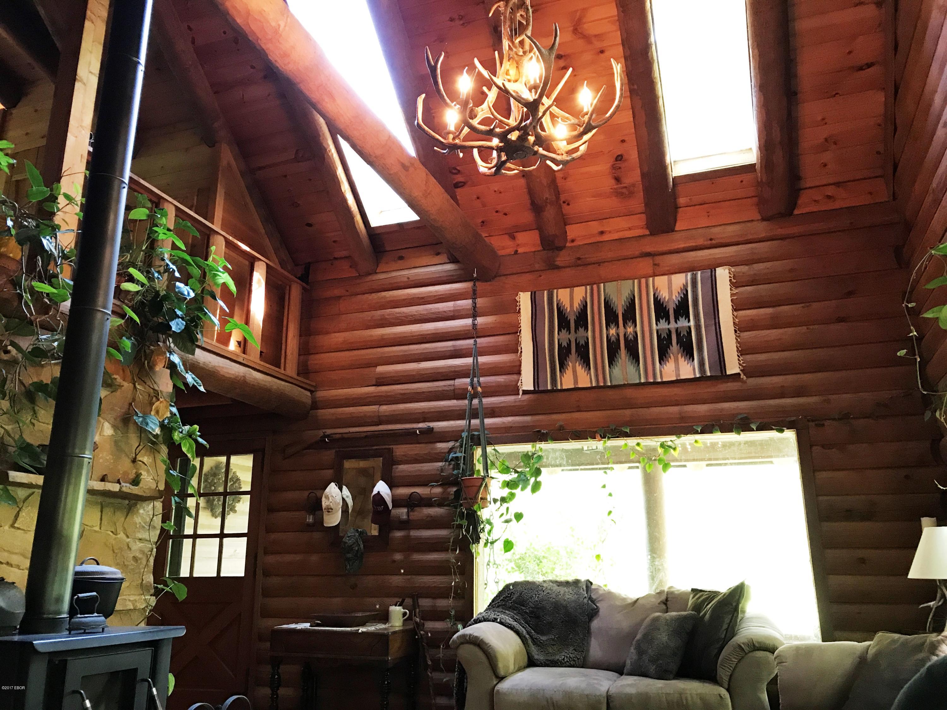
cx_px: 474
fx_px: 766
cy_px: 355
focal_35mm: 28
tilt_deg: +16.0
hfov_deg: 63.4
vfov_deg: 49.7
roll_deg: +0.4
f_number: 1.8
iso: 100
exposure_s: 1/13
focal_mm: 3.99
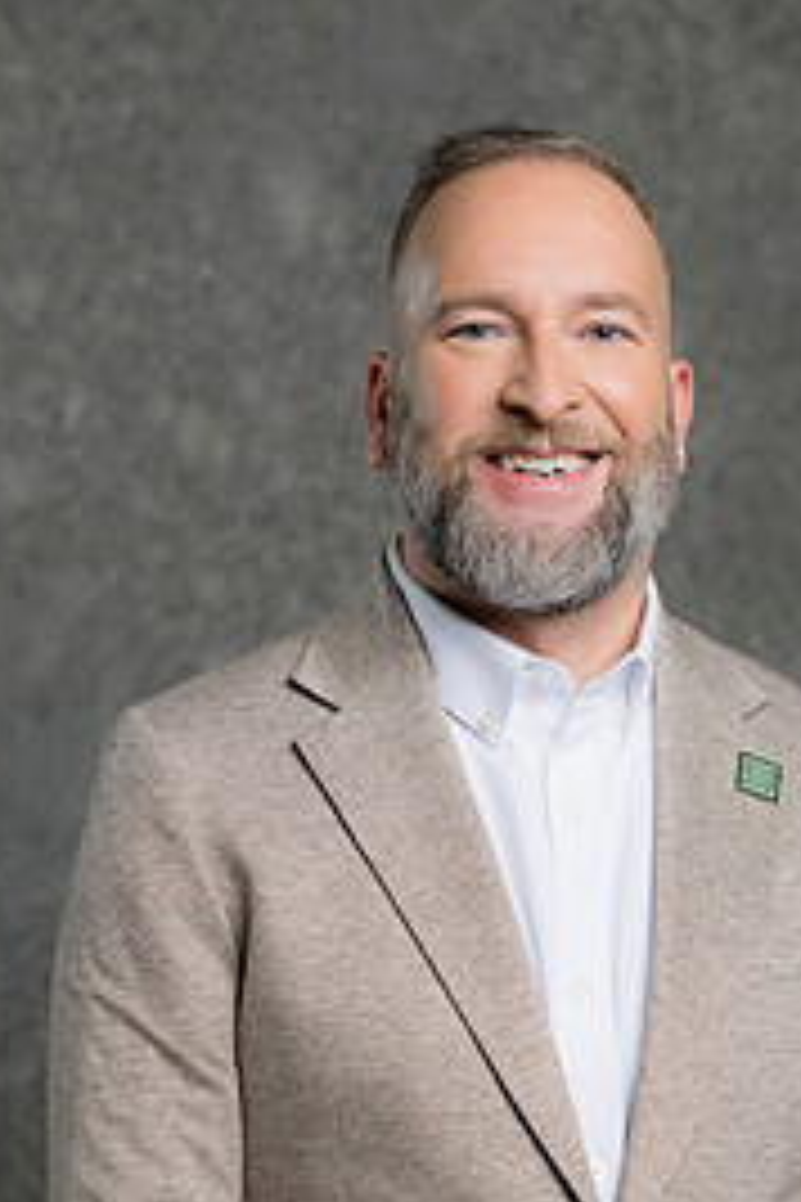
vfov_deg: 14.3
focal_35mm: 143
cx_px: 540
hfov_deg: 9.6
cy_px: 927
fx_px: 4772
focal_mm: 85
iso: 125
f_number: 5
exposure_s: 1/200
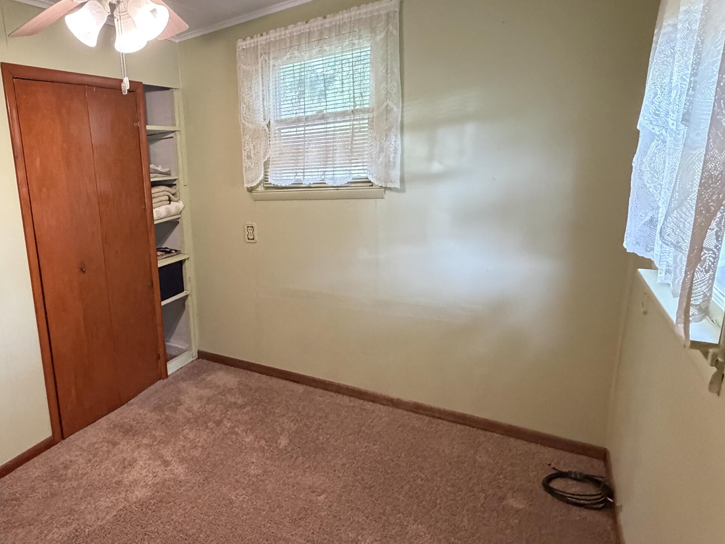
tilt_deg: -11.4
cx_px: 180
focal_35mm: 22
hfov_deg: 71.1
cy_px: 262
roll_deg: +5.2
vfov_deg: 61.1
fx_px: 461
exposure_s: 1/60
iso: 640
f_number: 2.2
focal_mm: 2.22
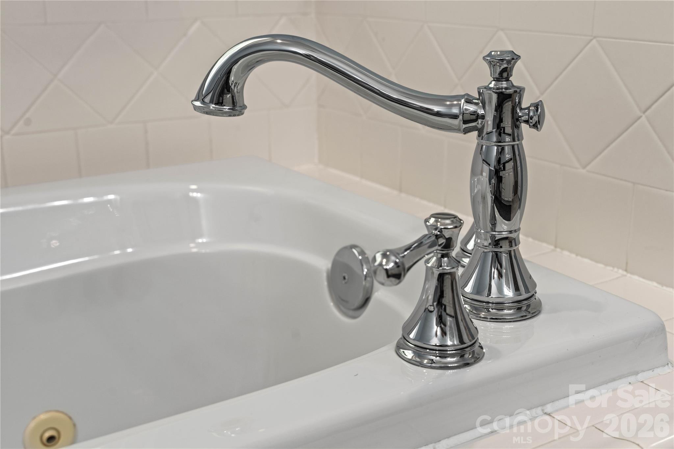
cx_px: 337
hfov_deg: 42.7
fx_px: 861
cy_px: 224
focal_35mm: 46
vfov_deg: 29.2
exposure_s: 1/3
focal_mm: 46
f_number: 6.3
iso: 100
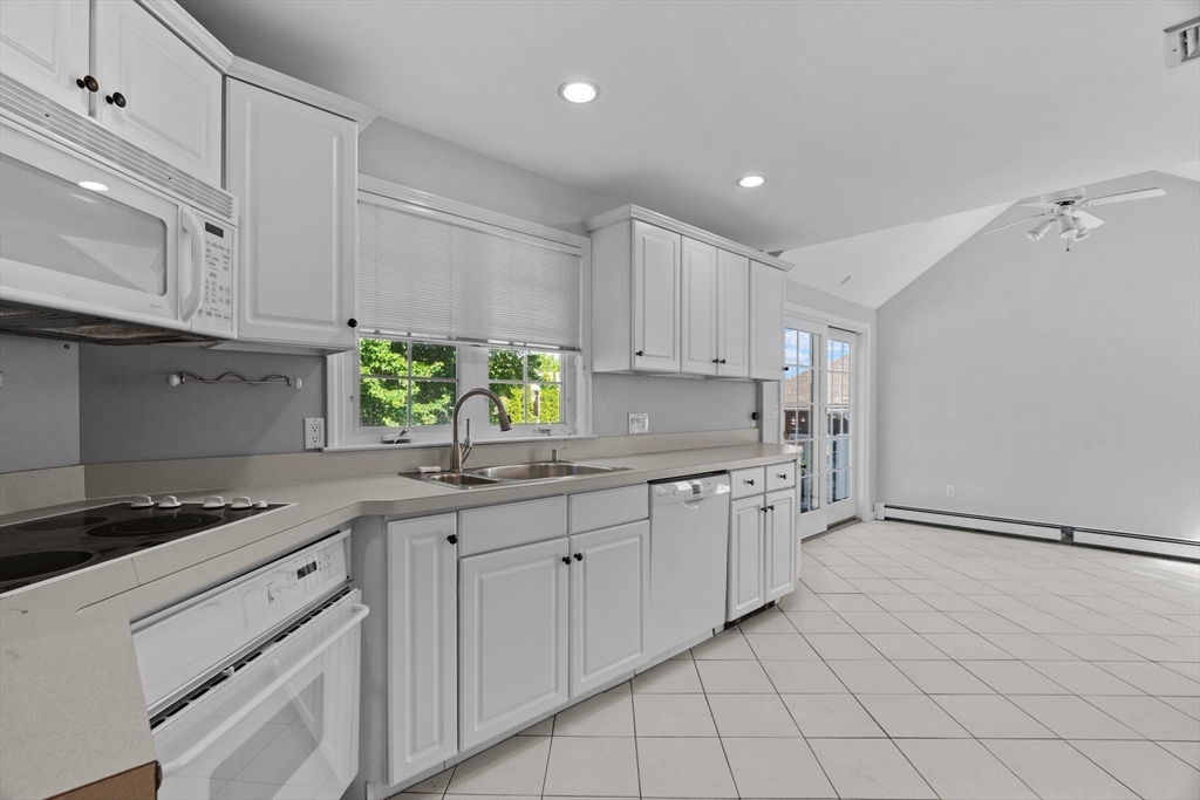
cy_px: 400
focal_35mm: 16
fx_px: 533
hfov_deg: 96.7
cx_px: 600
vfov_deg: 73.8
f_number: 9
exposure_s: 1/3
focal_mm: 16
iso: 320
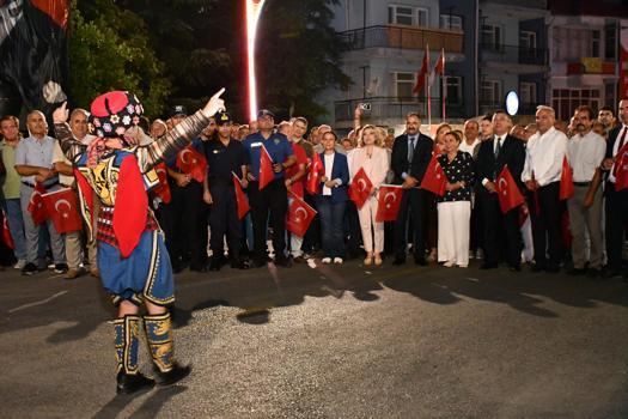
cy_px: 210
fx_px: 698
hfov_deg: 48.5
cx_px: 314
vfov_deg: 33.4
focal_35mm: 40
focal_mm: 27
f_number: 4
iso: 6400
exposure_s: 1/60
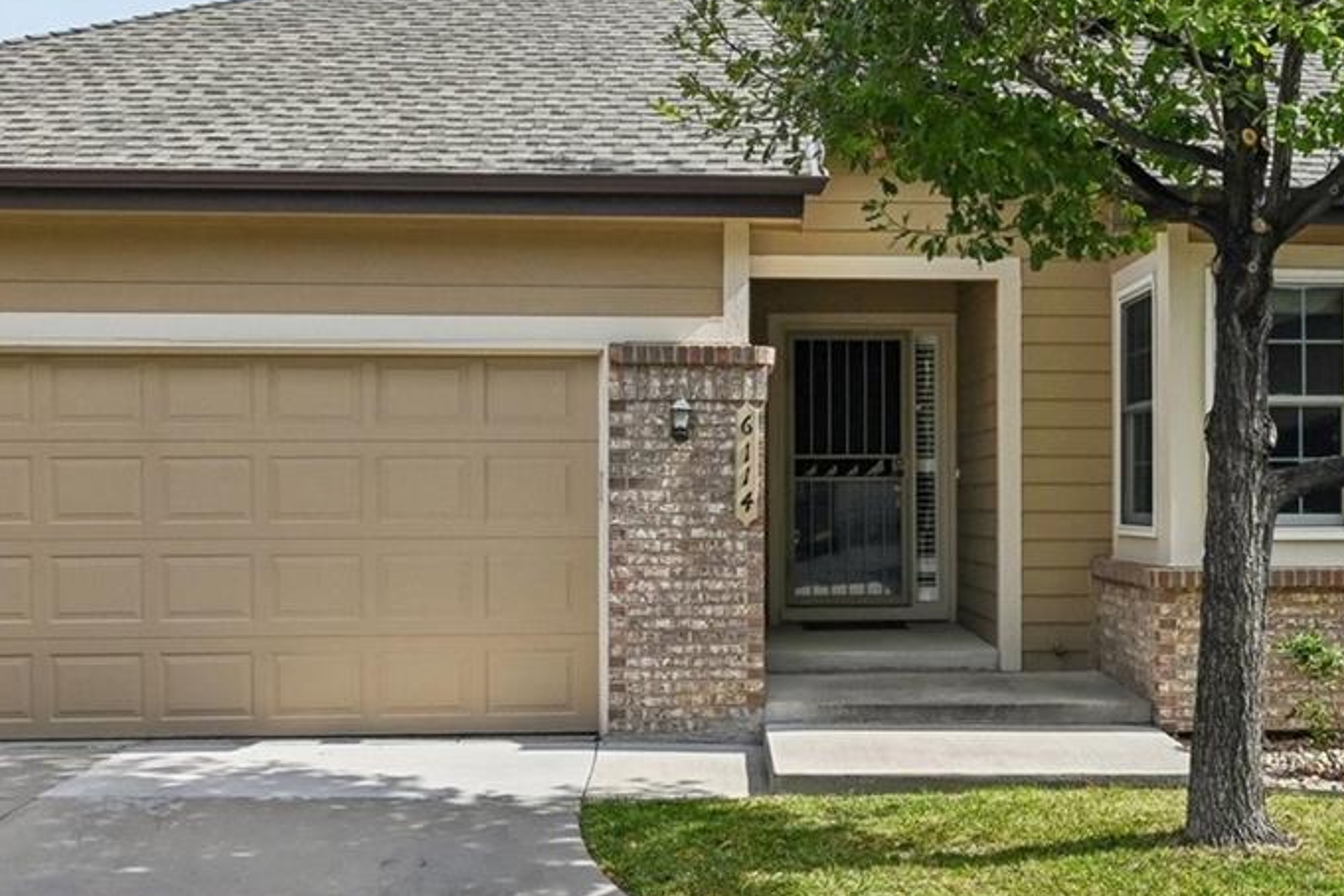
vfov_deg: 32.4
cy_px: 392
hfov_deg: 46.8
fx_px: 1537
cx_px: 834
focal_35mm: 41
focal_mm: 17.5
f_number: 10
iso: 400
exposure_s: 1/640
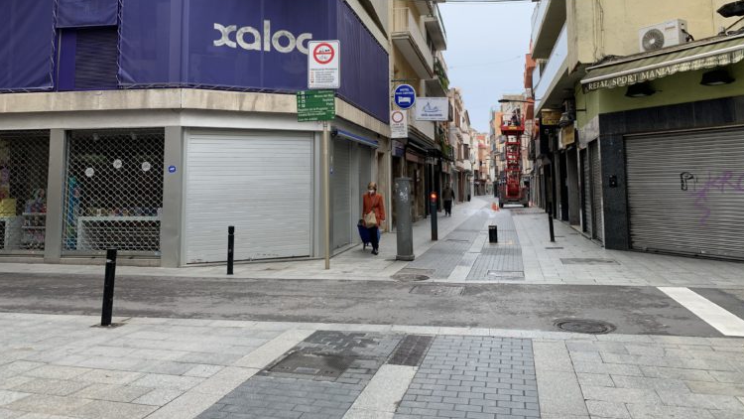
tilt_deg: +4.8
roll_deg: +0.5
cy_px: 134
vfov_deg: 39.6
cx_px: 377
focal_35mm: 29
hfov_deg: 66.1
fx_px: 572
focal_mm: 4.25
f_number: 1.8
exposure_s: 1/225
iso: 25
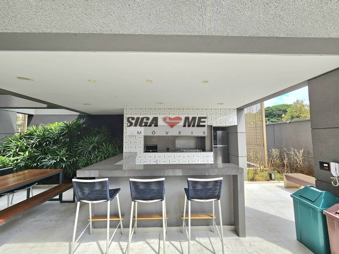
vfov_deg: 89.9
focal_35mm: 13
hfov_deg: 106.2
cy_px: 127
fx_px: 127
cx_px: 170
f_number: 2.2
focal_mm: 2.2
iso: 50
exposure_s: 1/417
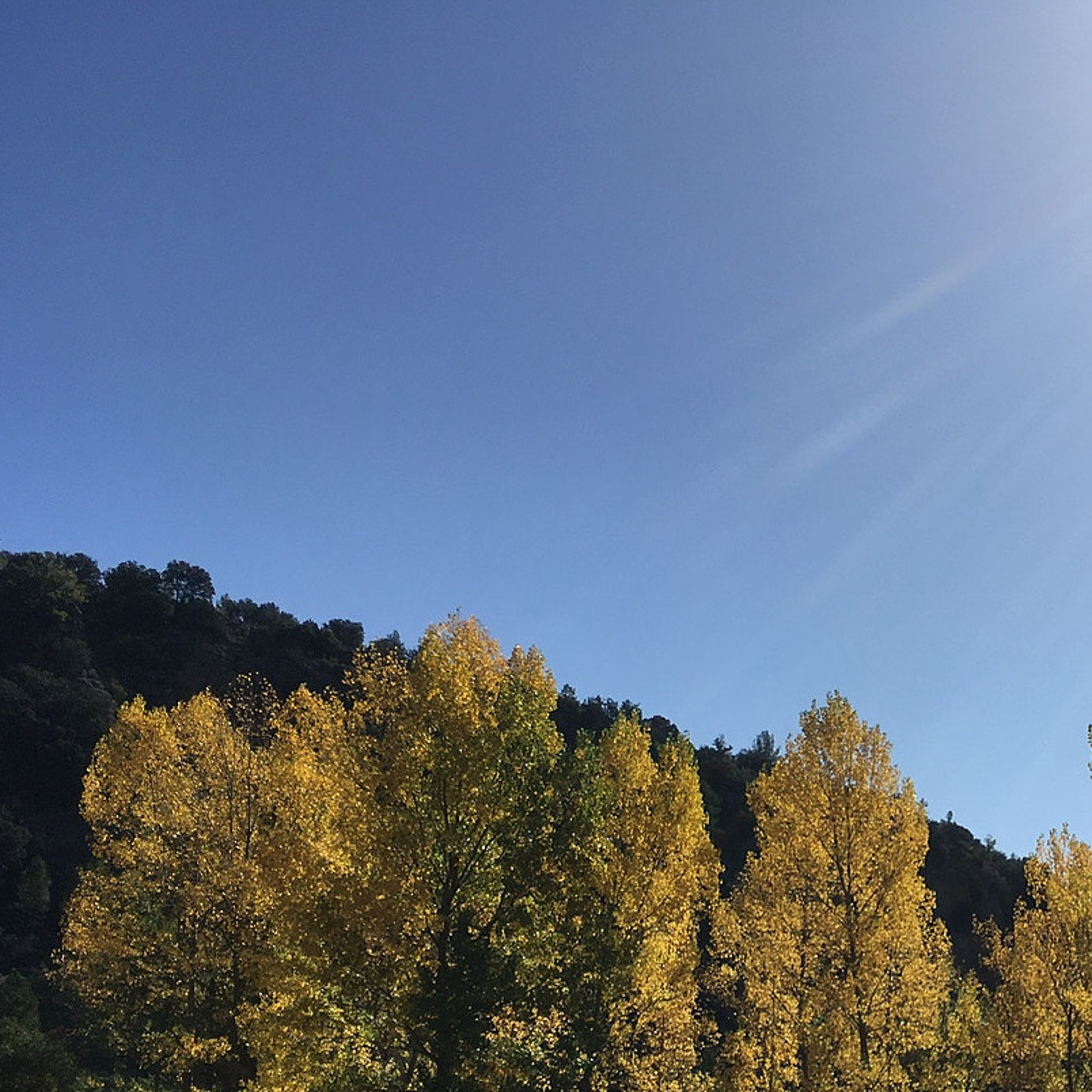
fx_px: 1820
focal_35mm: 51
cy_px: 809
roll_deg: -2.5
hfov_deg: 31.3
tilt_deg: +13.1
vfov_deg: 32.8
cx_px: 1046
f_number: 2.2
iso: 25
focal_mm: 4.15
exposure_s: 1/3205
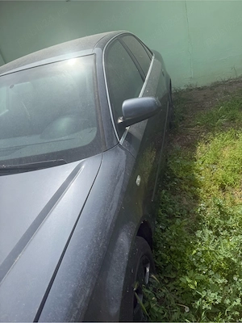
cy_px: 162
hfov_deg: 56.8
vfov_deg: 71.6
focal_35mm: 24
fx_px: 224
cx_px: 121
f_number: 1.78
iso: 80
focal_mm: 6.76
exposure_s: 1/3953
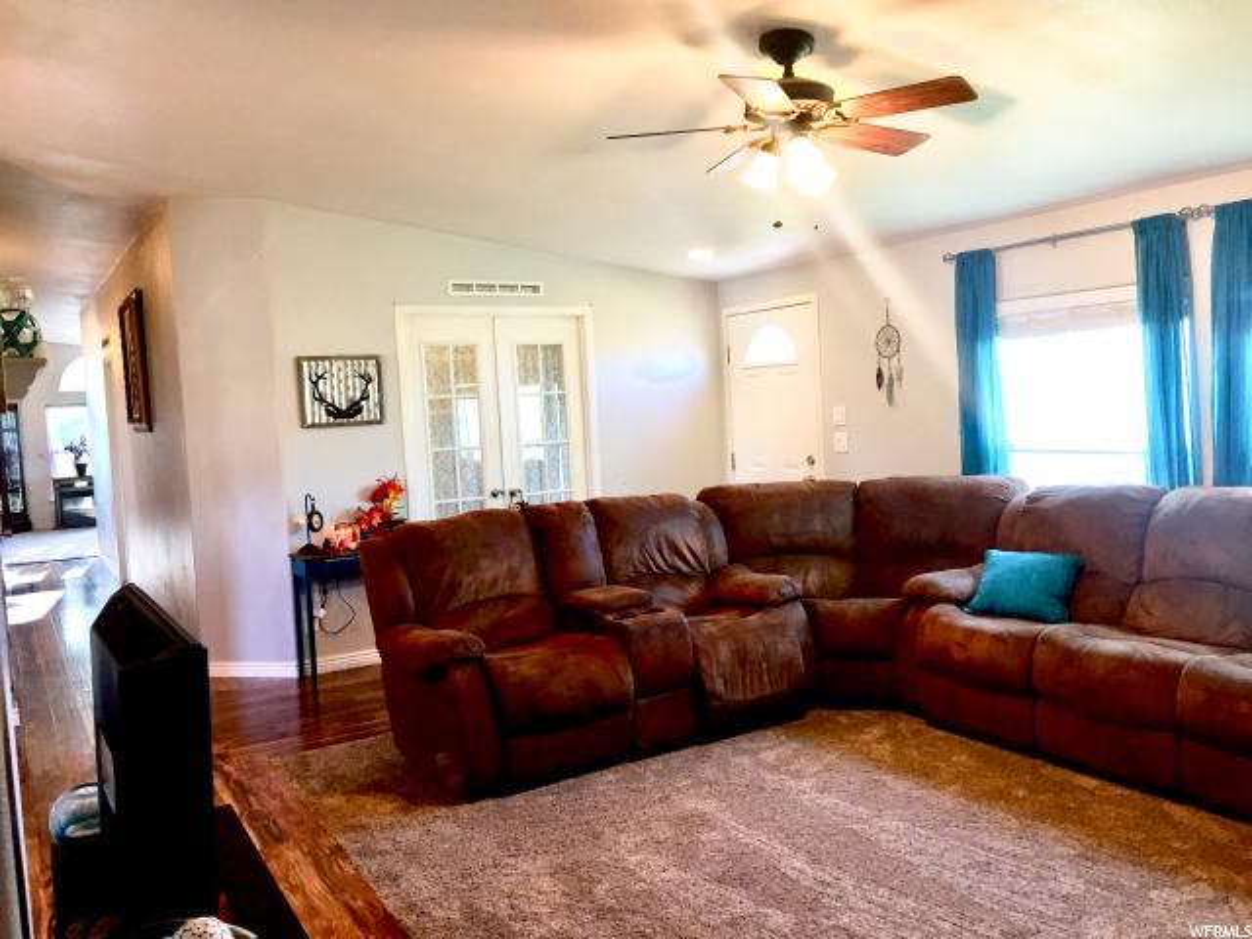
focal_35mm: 29
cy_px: 470
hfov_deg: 61.7
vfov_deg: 48.2
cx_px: 626
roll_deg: +2.2
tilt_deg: -4.7
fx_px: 1049
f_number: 2.2
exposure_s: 1/30
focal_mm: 4.15
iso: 100
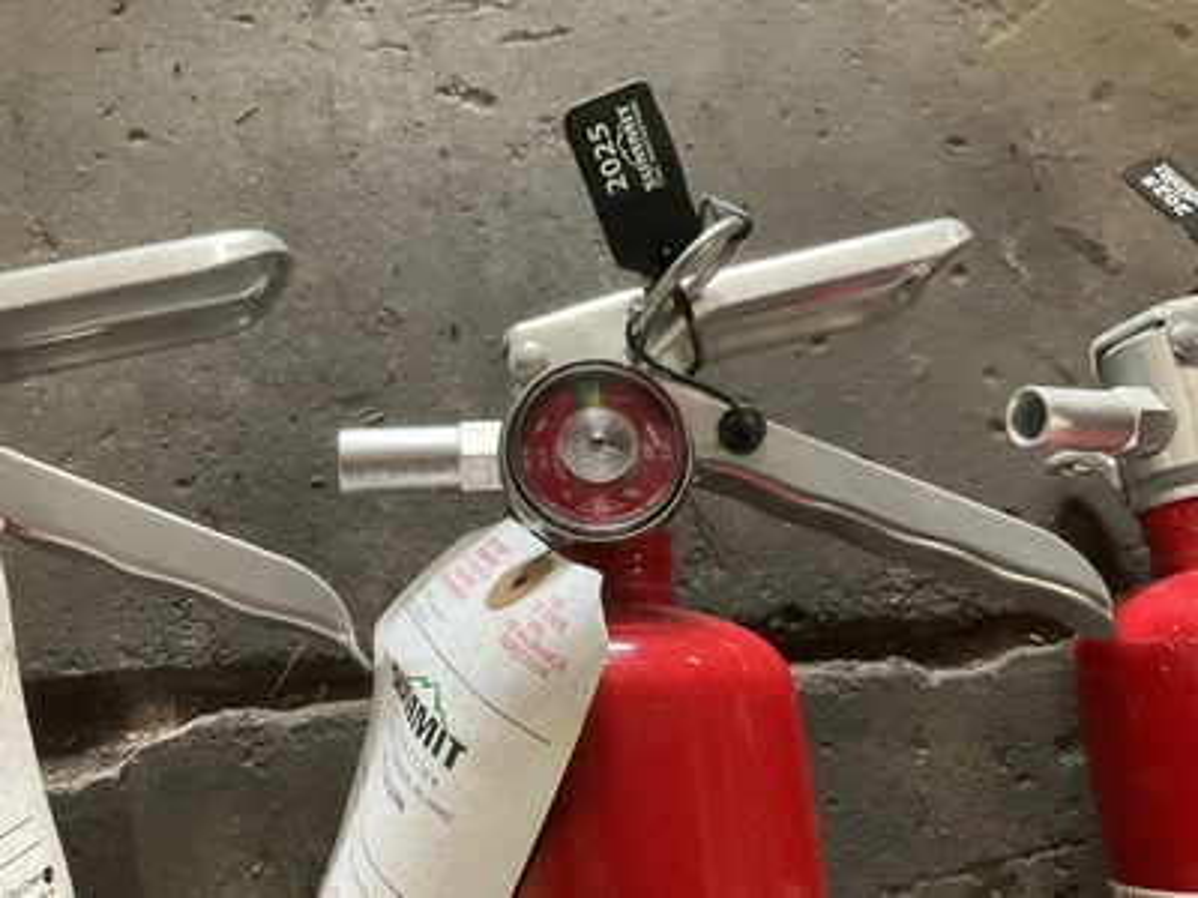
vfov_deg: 48.2
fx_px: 1004
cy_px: 449
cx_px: 599
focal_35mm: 29
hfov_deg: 61.7
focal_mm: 3
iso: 200
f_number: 1.8
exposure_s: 1/60
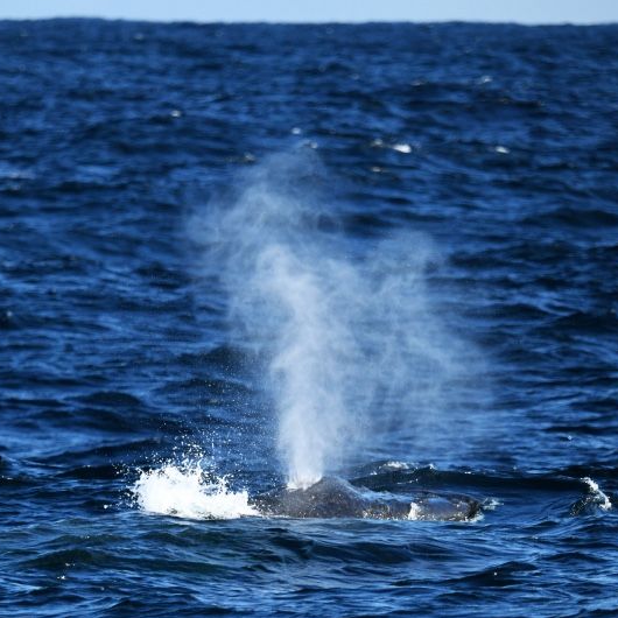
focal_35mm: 500
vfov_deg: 3.5
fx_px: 10099
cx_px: 280
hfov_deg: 3.5
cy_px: 310
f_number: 6
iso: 1400
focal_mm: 390
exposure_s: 1/8000
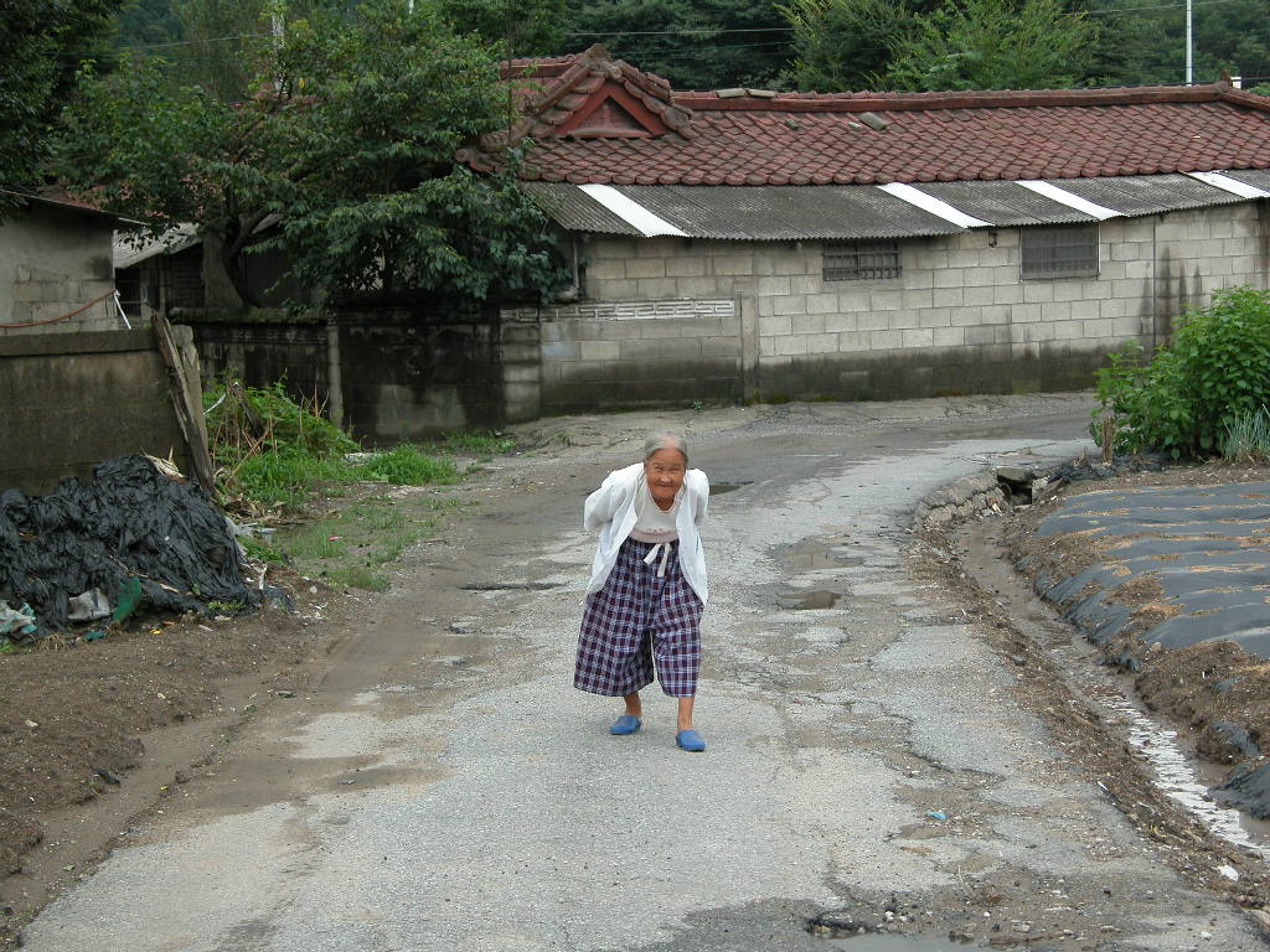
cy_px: 476
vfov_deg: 17.2
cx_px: 635
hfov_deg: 22.8
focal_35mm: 86
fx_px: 3155
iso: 100
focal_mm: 22.3
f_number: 3.5
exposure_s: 1/250
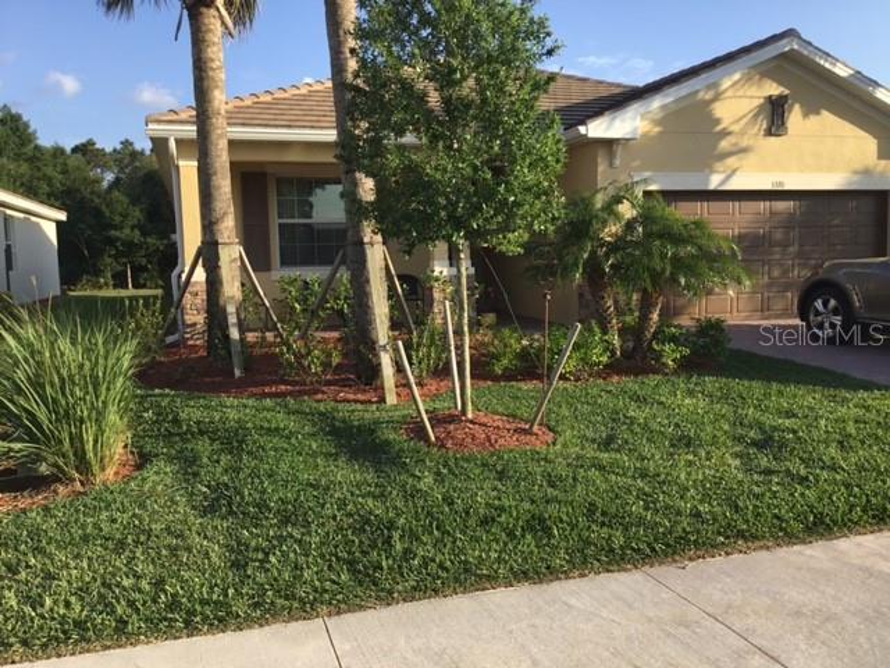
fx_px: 797
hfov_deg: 58.4
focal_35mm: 31
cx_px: 445
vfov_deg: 45.4
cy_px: 334
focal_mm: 3.3
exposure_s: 1/646
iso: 25
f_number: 2.4
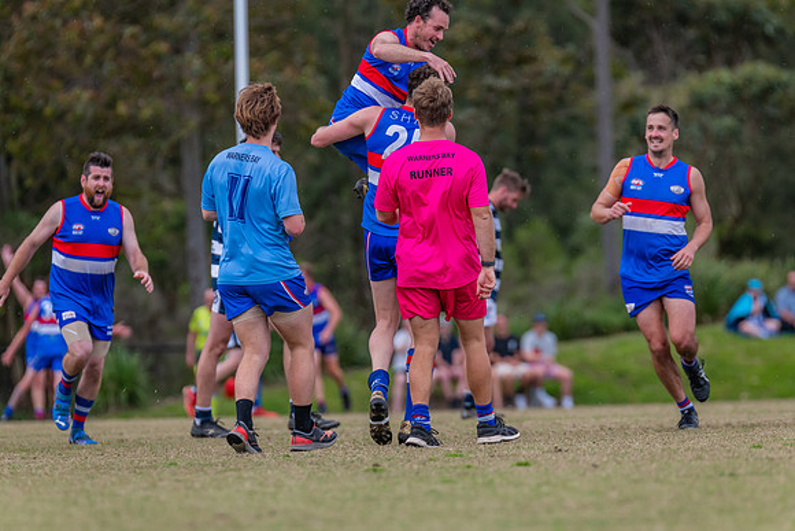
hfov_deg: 5.3
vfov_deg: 3.5
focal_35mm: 390
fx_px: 8622
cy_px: 266
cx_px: 398
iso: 800
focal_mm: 380
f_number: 5
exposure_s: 1/2000
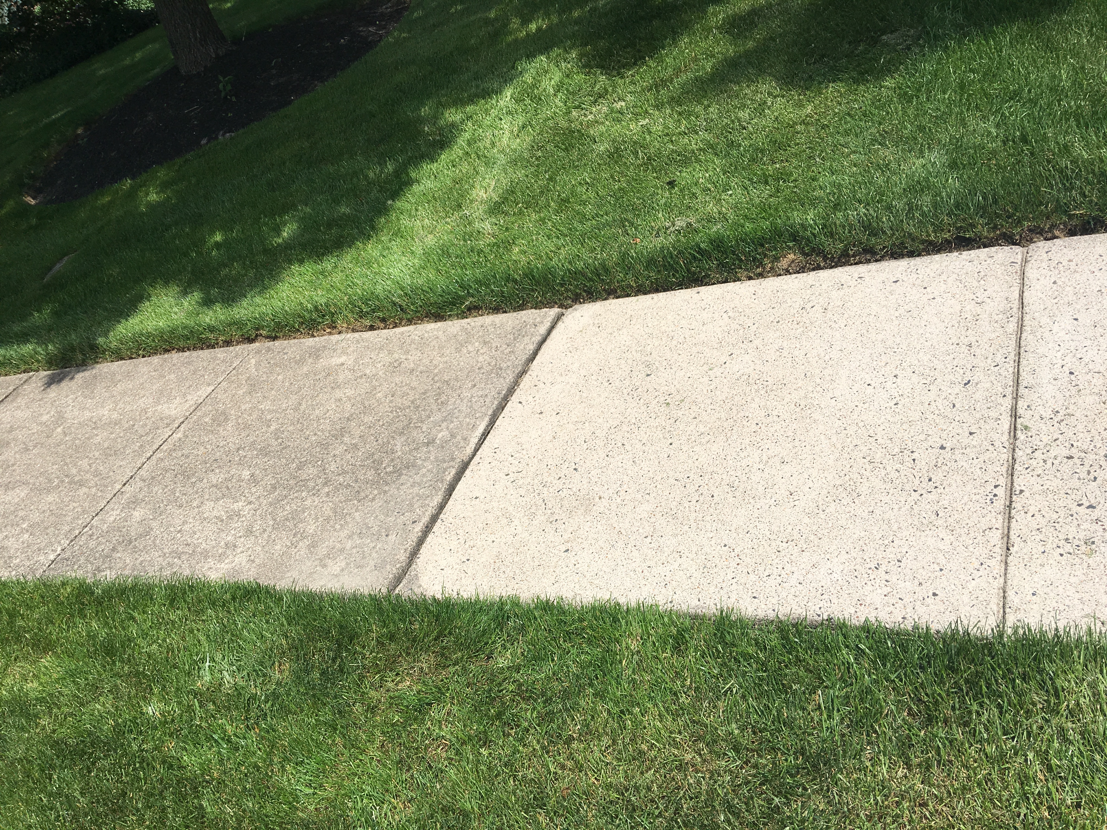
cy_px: 415
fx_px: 927
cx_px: 554
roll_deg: +22.8
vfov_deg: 48.2
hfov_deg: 61.7
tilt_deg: -30.3
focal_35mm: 29
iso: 25
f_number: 2.2
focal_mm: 4.15
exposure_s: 1/1166
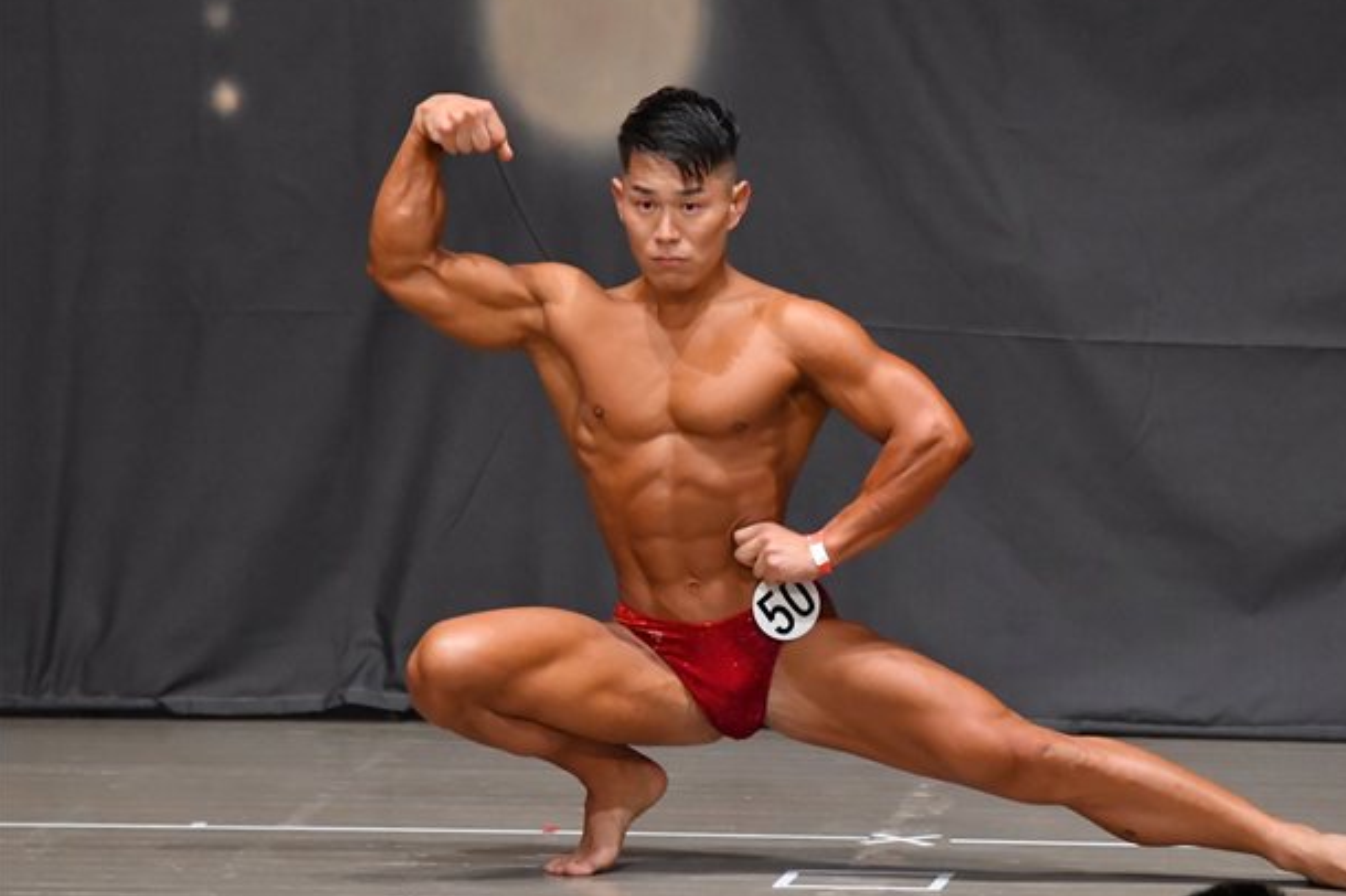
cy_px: 448
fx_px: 12817
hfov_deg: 6.0
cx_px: 851
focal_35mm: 343
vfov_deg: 4.0
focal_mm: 180
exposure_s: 1/400
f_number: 5.6
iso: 6400
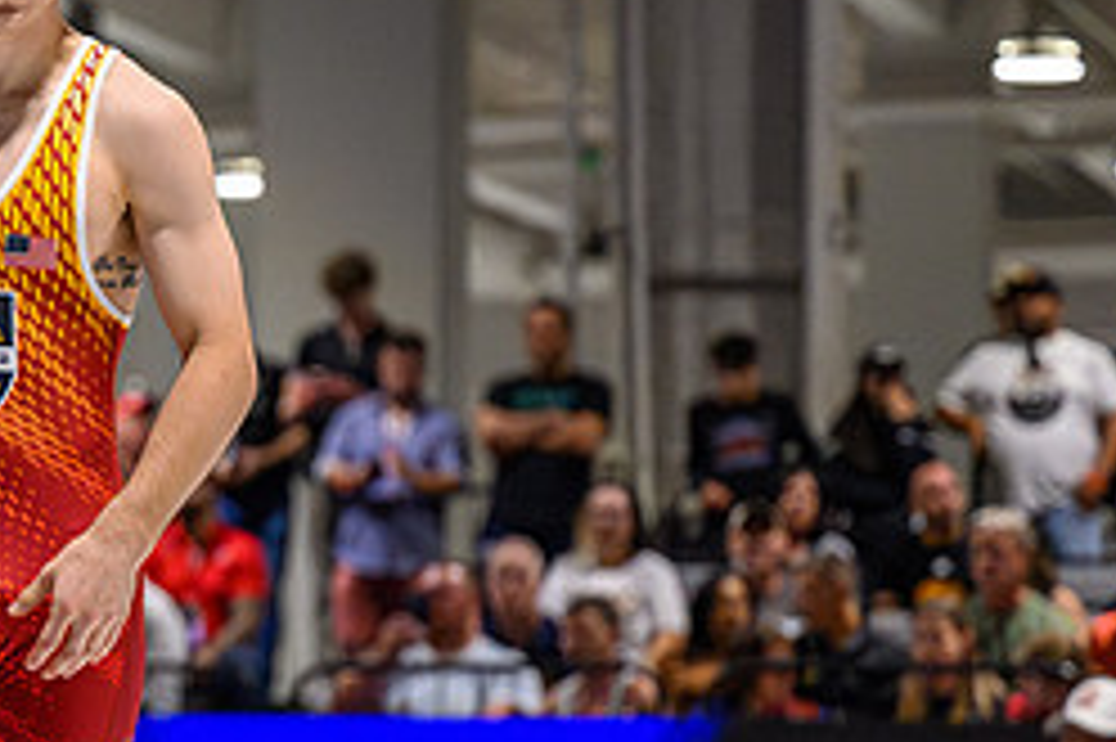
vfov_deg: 6.0
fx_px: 7063
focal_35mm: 228
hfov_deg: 9.0
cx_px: -80
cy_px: 538
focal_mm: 82
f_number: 2.8
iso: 9000
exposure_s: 1/800
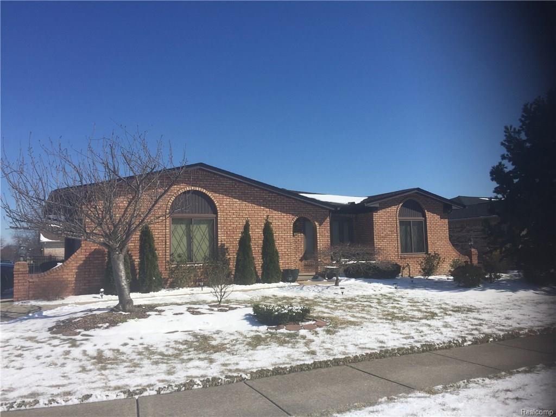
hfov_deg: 61.7
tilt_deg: +5.5
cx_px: 278
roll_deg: +1.6
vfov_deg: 48.2
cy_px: 208
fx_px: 466
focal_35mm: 29
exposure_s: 1/3968
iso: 32
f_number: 2.2
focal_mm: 4.15
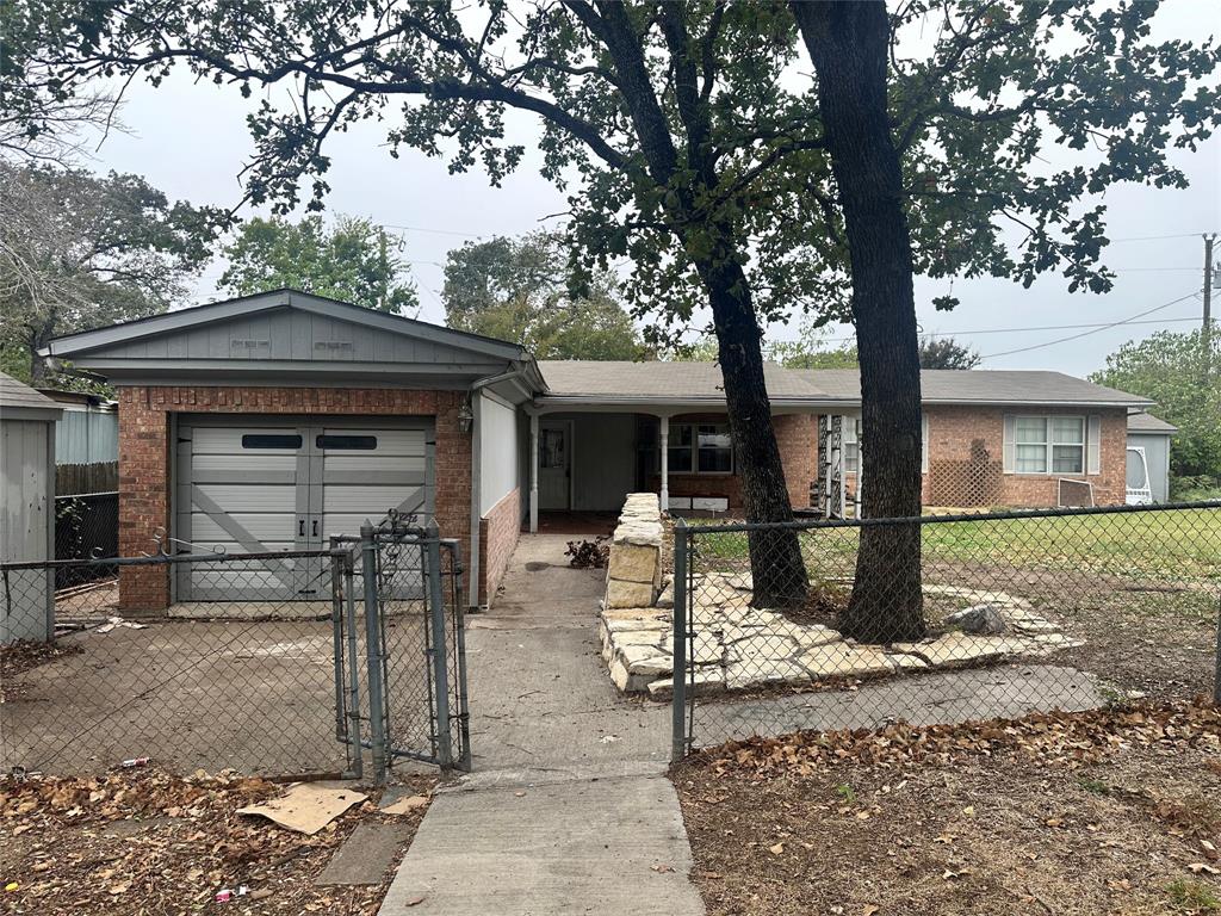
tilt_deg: -1.0
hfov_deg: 71.6
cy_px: 458
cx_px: 610
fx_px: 847
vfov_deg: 56.8
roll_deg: -0.5
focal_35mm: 24
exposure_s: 1/121
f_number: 1.78
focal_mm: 6.86
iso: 64
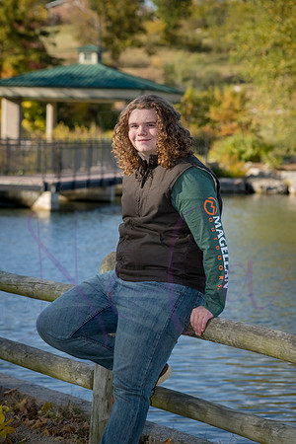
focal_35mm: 120
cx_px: 148
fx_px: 1480
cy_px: 222
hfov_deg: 11.4
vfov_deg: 17.1
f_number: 6.3
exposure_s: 1/800
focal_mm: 120
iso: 640
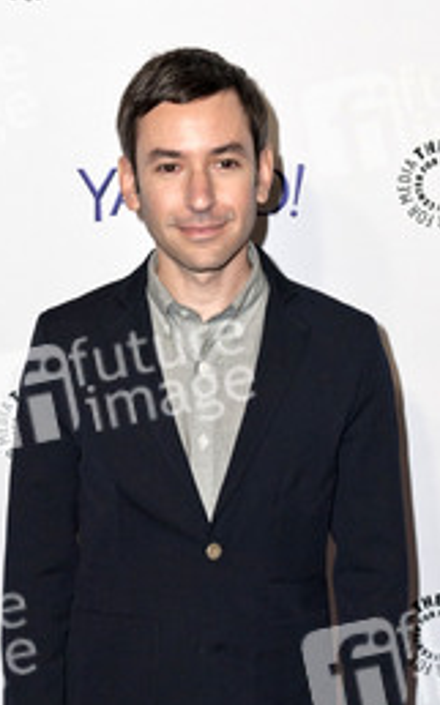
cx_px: 195
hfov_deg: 16.5
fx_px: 1517
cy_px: 522
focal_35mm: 79
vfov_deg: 25.9
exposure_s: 1/400
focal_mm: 50
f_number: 4
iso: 500
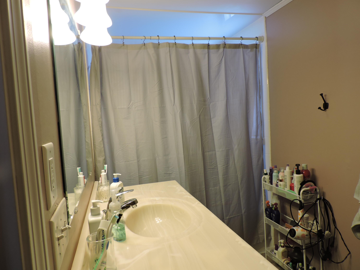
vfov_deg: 56.8
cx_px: 180
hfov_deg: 71.6
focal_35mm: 24
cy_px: 135
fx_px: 250
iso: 160
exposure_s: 1/30
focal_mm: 4.3
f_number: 3
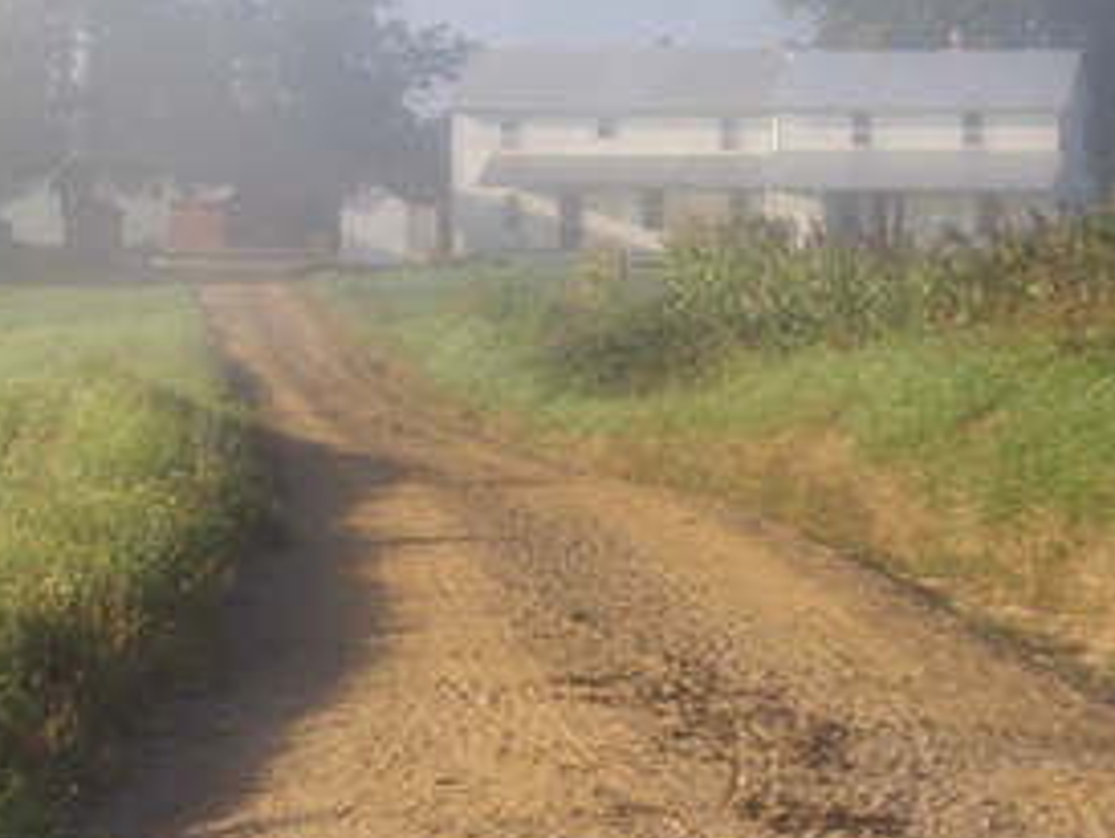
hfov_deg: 18.2
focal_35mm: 108
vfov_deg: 13.7
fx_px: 3482
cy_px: 338
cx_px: 403
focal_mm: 12.2
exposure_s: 1/250
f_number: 3.9
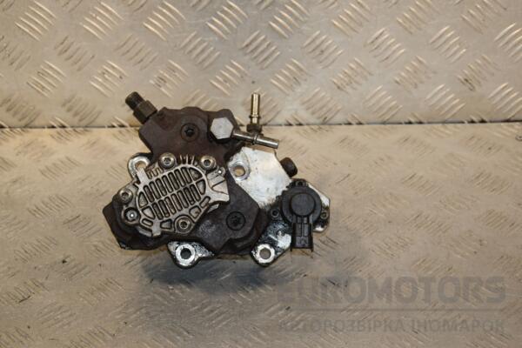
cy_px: 174
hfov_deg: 26.0
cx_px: 261
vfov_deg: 17.5
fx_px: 1131
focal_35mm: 78
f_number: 7.1
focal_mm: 52
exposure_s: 1/200
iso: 800
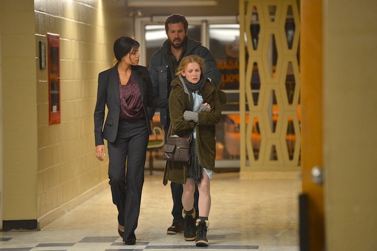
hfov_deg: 11.1
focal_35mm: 185
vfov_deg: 7.4
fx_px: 1936
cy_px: 126
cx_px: 188
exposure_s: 1/160
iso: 3200
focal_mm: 185
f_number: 3.5
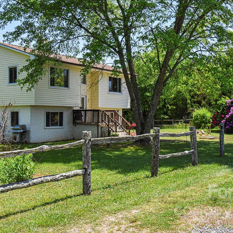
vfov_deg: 38.3
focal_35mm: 44
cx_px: 101
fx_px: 335
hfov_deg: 38.3
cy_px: 116
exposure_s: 1/400
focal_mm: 34
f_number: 10
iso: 2500
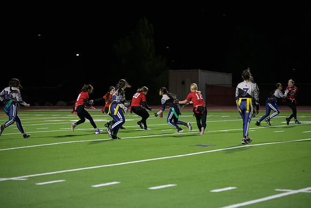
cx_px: 156
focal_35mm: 130
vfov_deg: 10.6
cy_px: 104
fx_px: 1123
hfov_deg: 15.8
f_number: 2.8
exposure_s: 1/640
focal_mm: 130
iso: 2800
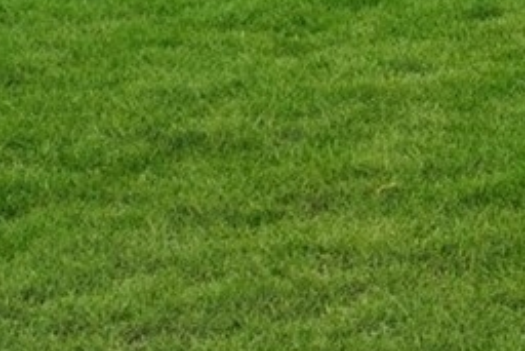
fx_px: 1547
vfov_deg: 10.2
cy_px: -631
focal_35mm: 106
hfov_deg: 13.9
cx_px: 1240
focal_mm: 16
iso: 100
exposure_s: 1/200
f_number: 8
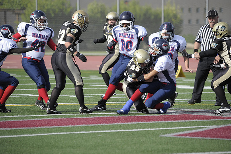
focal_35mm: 400
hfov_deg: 5.2
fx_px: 2565
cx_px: 116
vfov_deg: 3.4
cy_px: 77
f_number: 7.1
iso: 400
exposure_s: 1/1000
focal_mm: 400
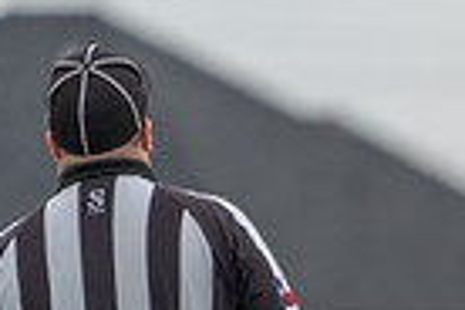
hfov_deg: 1.2
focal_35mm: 1676
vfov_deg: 0.8
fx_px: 21647
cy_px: 575
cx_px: 960
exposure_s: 1/1000
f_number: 5.6
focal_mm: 400
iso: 800
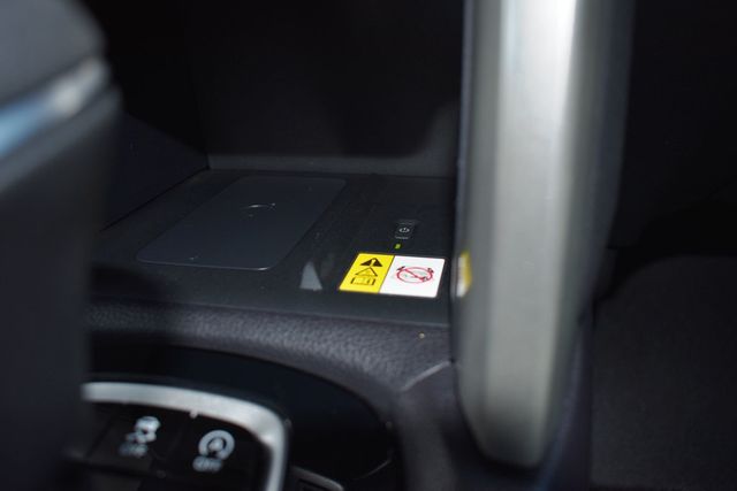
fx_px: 614
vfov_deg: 43.6
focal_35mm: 30
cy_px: 246
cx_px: 368
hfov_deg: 61.9
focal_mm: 20
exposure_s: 1/100
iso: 180
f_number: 3.8
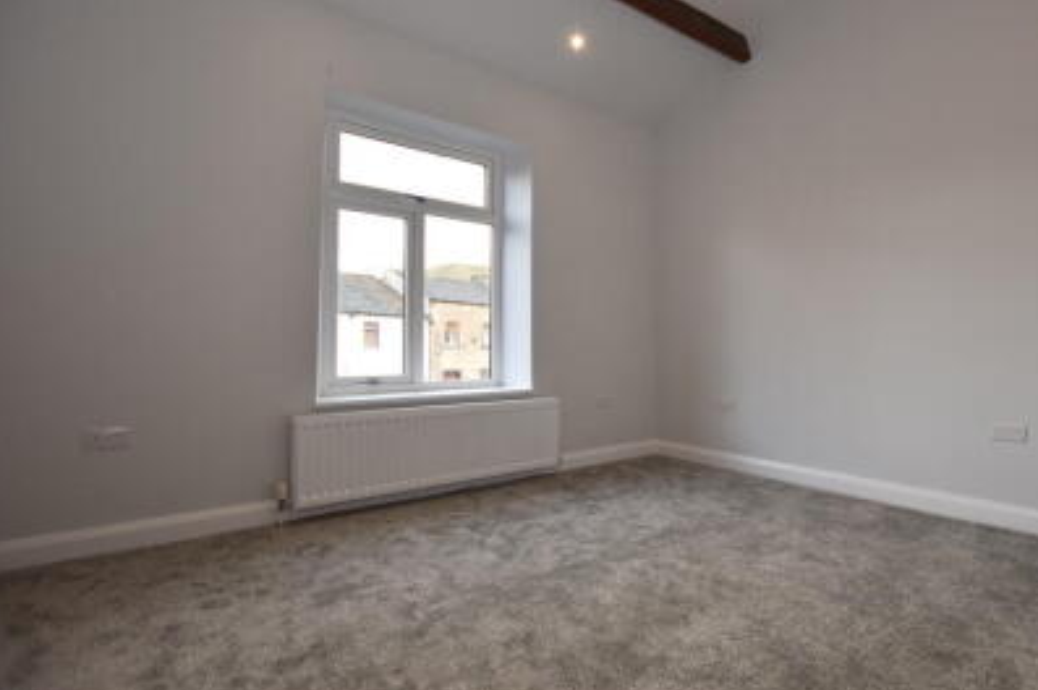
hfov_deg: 89.5
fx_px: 519
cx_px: 591
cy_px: 328
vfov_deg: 67.3
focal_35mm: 18
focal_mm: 10
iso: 500
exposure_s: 1/125
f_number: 3.5
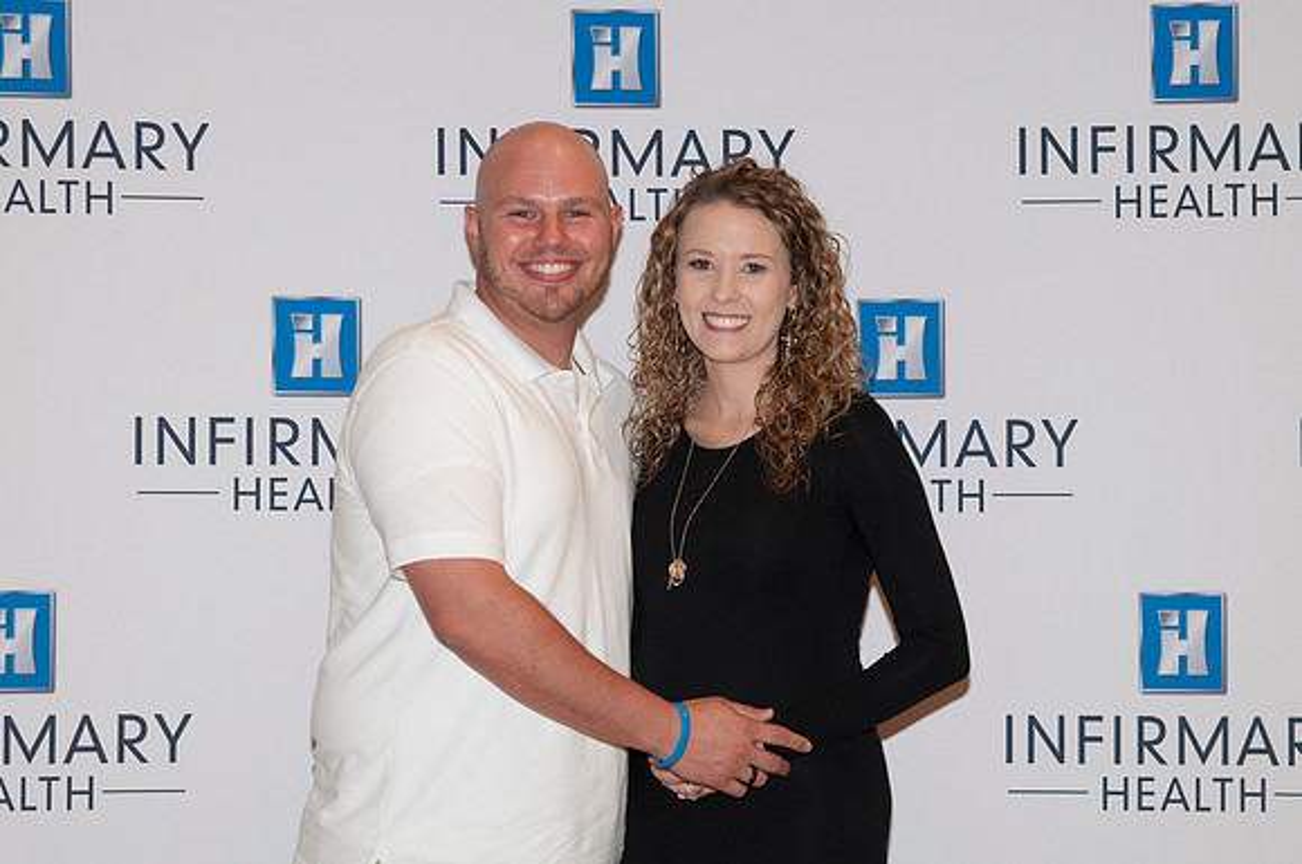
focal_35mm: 84
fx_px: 3034
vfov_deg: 16.2
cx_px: 651
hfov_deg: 24.2
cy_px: 432
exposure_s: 1/60
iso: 400
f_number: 5.6
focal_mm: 56
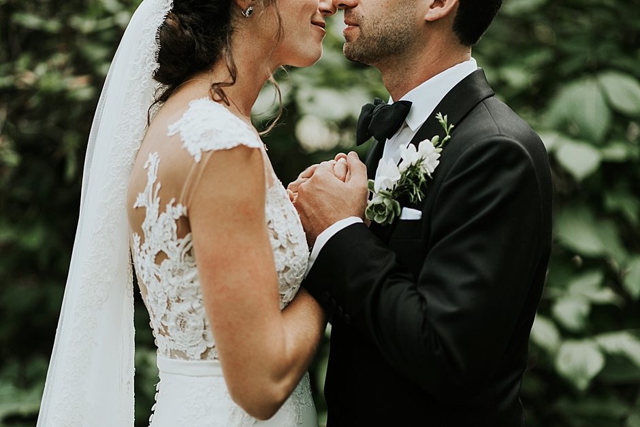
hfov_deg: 23.9
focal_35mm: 85
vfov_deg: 16.1
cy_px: 214
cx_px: 320
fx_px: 1512
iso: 200
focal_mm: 85
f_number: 1.8
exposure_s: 1/800
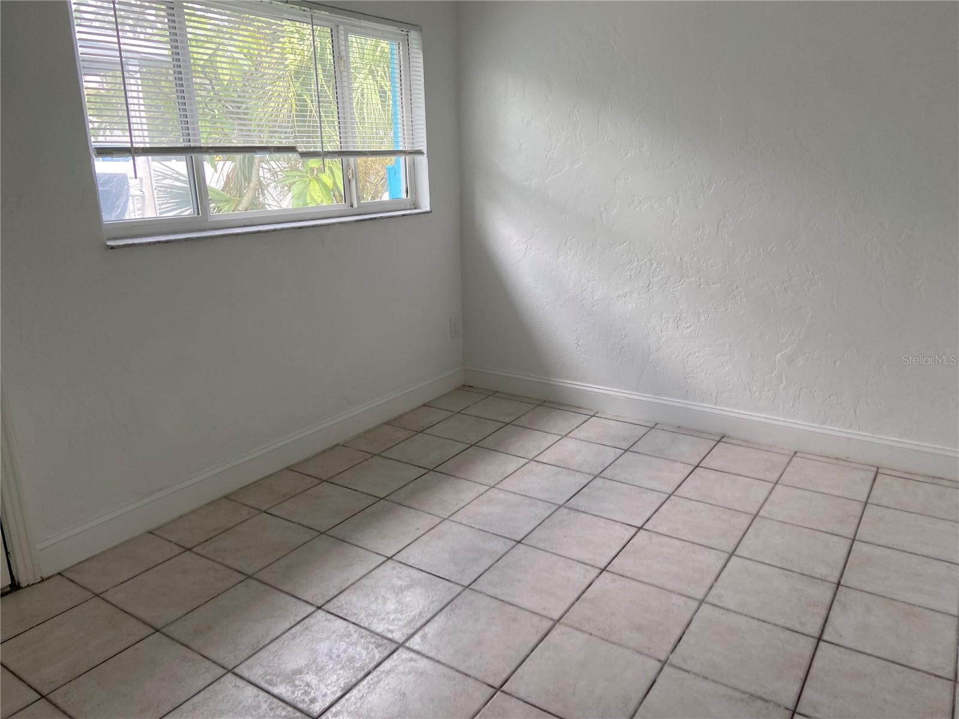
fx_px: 720
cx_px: 480
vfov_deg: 53.1
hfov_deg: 67.3
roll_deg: +1.4
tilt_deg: -16.7
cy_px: 360
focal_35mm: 26
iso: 40
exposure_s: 1/122
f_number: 1.8
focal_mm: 4.25
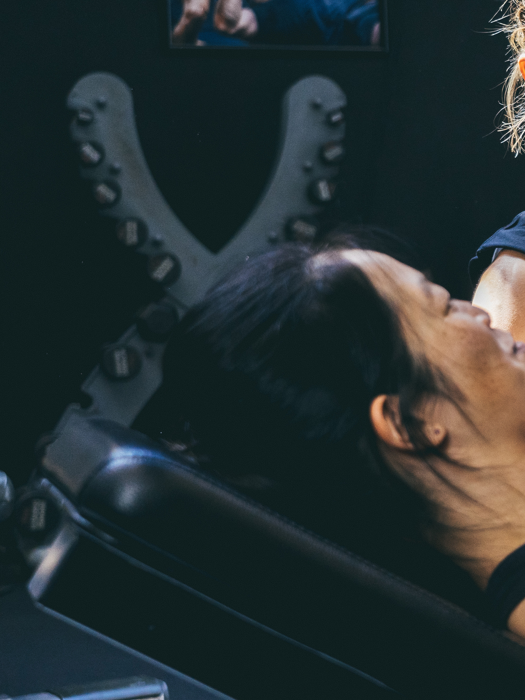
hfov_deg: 14.7
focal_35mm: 94
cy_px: 273
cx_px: 781
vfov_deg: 20.8
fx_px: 1901
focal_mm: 43
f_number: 4
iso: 2000
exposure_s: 1/1000
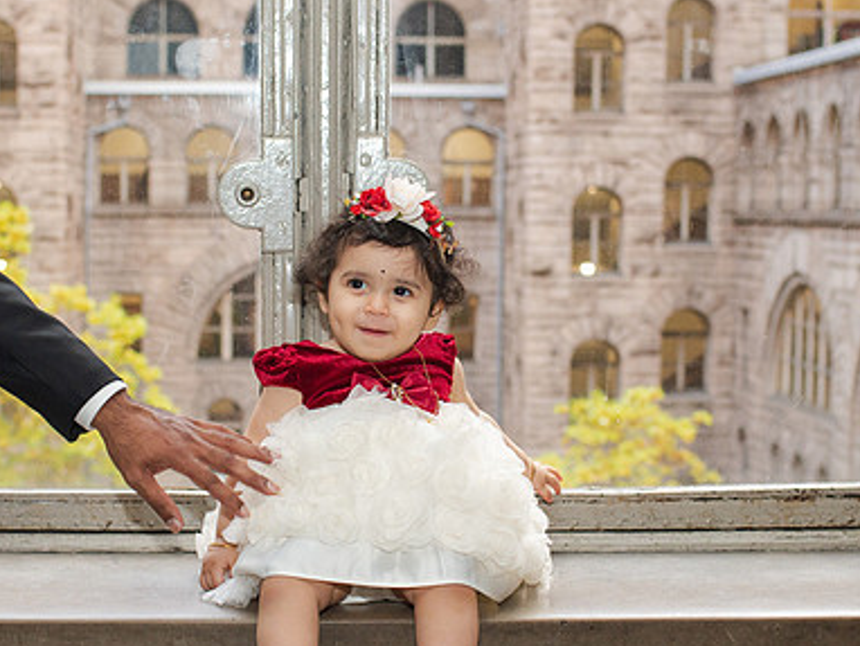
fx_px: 1815
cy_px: 342
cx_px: 382
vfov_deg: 20.2
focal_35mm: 73
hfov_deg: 26.6
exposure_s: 1/200
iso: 1000
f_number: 3.5
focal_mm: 35
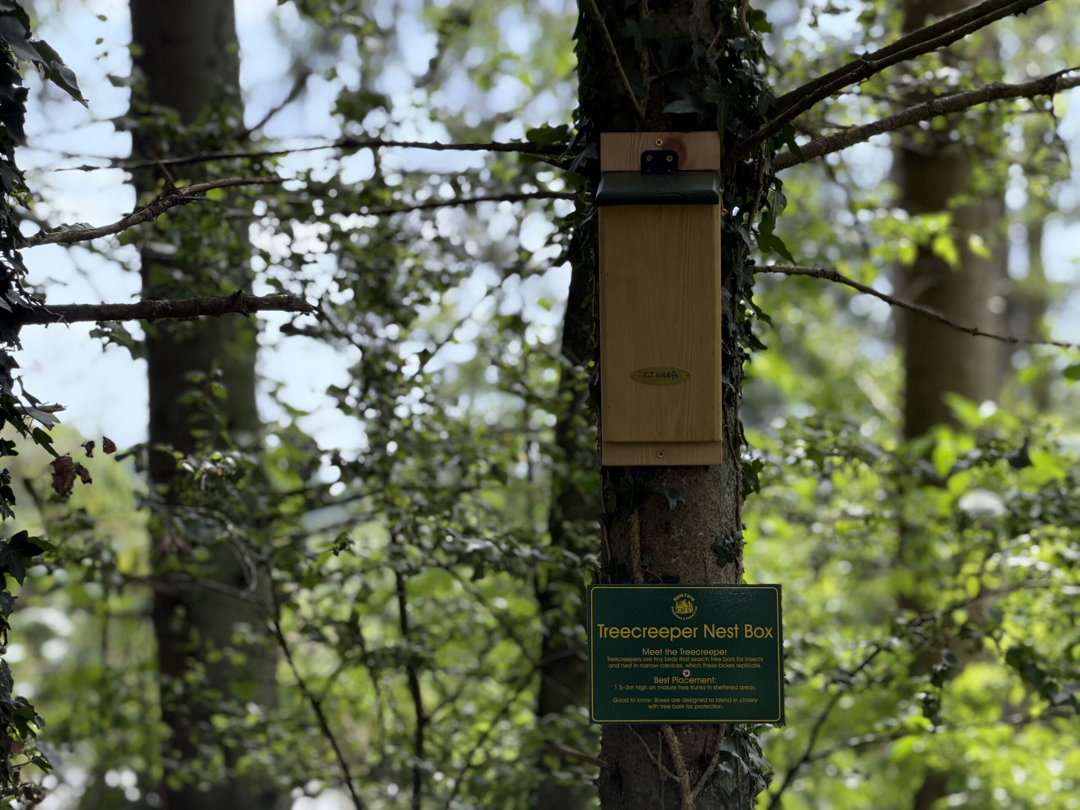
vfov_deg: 14.8
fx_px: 3120
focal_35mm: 100
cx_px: 540
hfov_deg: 19.6
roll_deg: +0.4
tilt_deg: +5.1
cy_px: 405
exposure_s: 1/128
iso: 40
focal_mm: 16.89
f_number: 2.8
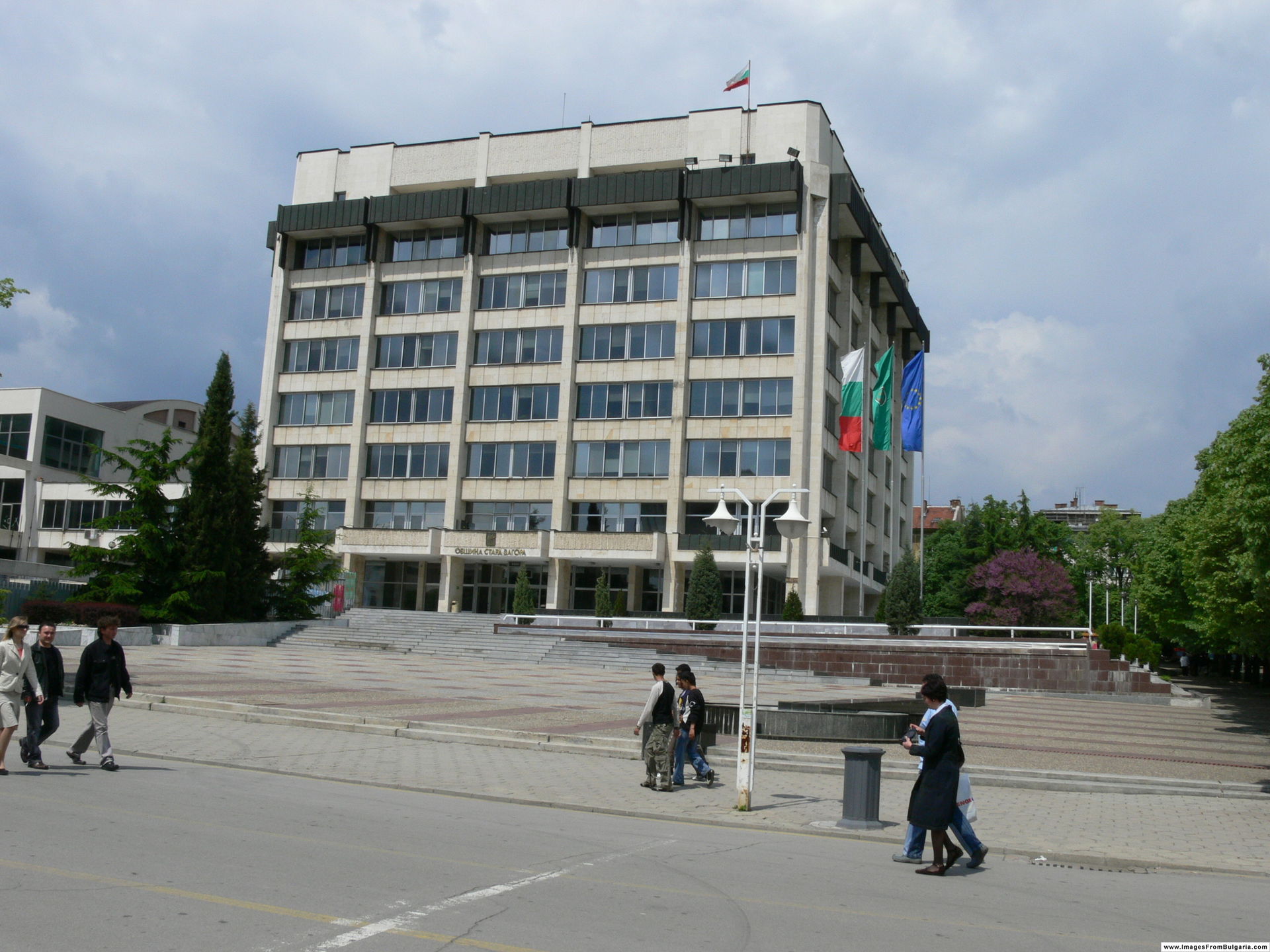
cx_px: 635
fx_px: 1284
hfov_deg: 52.6
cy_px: 476
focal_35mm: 35
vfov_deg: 40.7
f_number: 8
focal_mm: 7.4
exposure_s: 1/400
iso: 80
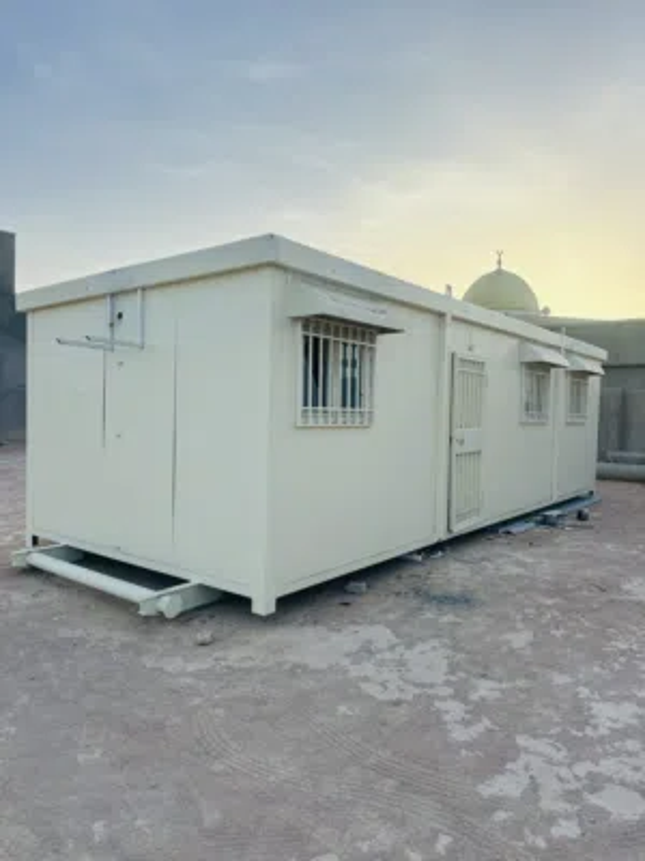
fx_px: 596
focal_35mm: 24
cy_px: 430
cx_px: 322
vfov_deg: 71.6
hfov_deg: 56.8
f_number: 1.78
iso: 80
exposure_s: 1/1812
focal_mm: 6.86
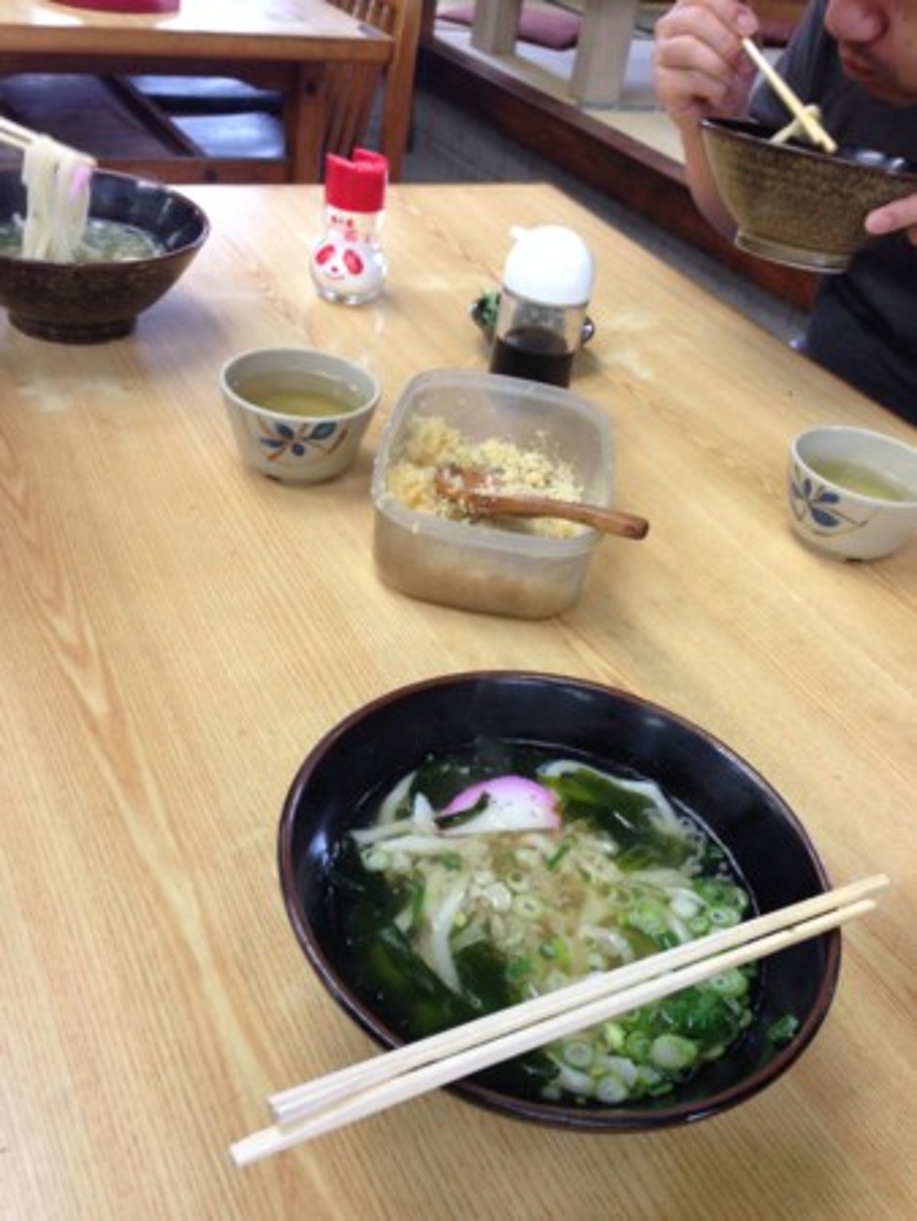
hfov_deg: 43.0
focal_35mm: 33
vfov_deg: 55.3
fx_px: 1164
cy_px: 610
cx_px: 458
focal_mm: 4.12
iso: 100
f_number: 2.4
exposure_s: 1/20
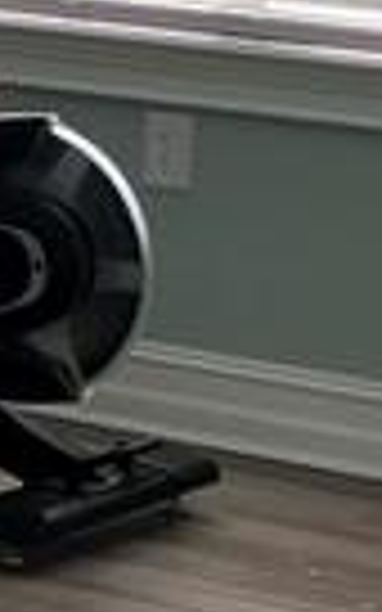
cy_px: 99
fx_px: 3731
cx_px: -840
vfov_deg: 9.3
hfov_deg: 5.4
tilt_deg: -8.8
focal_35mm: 224
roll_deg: -0.3
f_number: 1.8
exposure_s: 1/121
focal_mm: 3.99
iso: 25
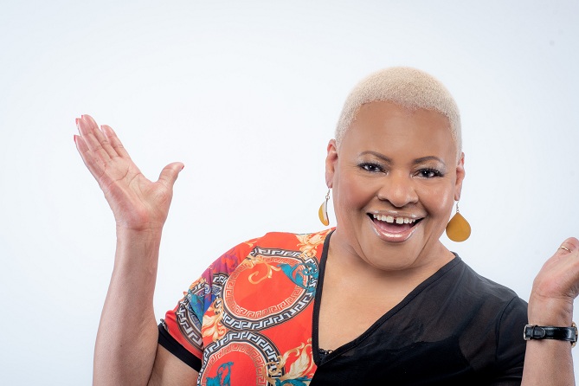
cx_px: 290
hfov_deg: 17.1
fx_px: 1930
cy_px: 193
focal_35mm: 120
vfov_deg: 11.4
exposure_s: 1/200
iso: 50
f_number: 13
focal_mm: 80
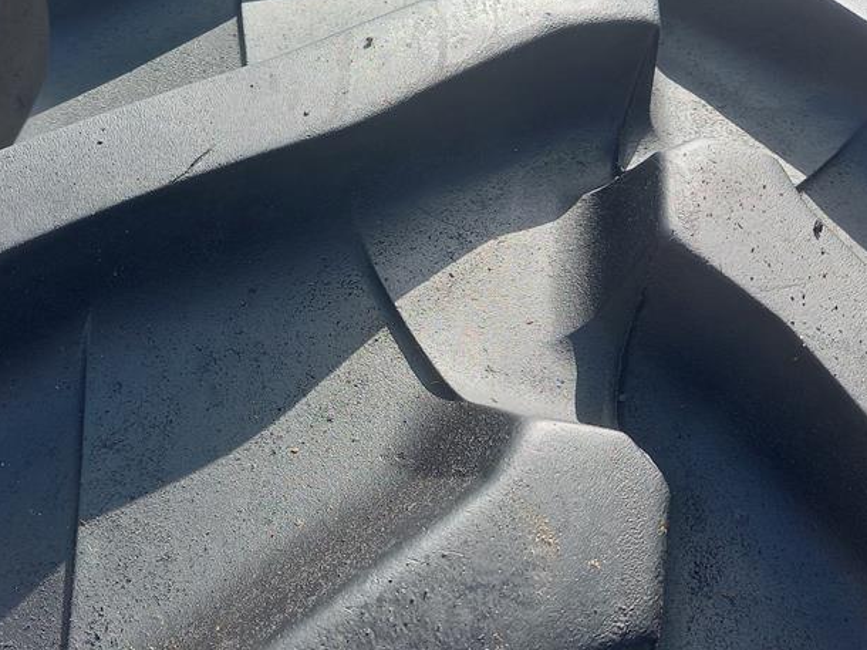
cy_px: 265
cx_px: 283
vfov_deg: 34.2
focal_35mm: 42
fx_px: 1052
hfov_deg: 44.1
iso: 50
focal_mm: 4.65
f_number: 1.8
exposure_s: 1/270
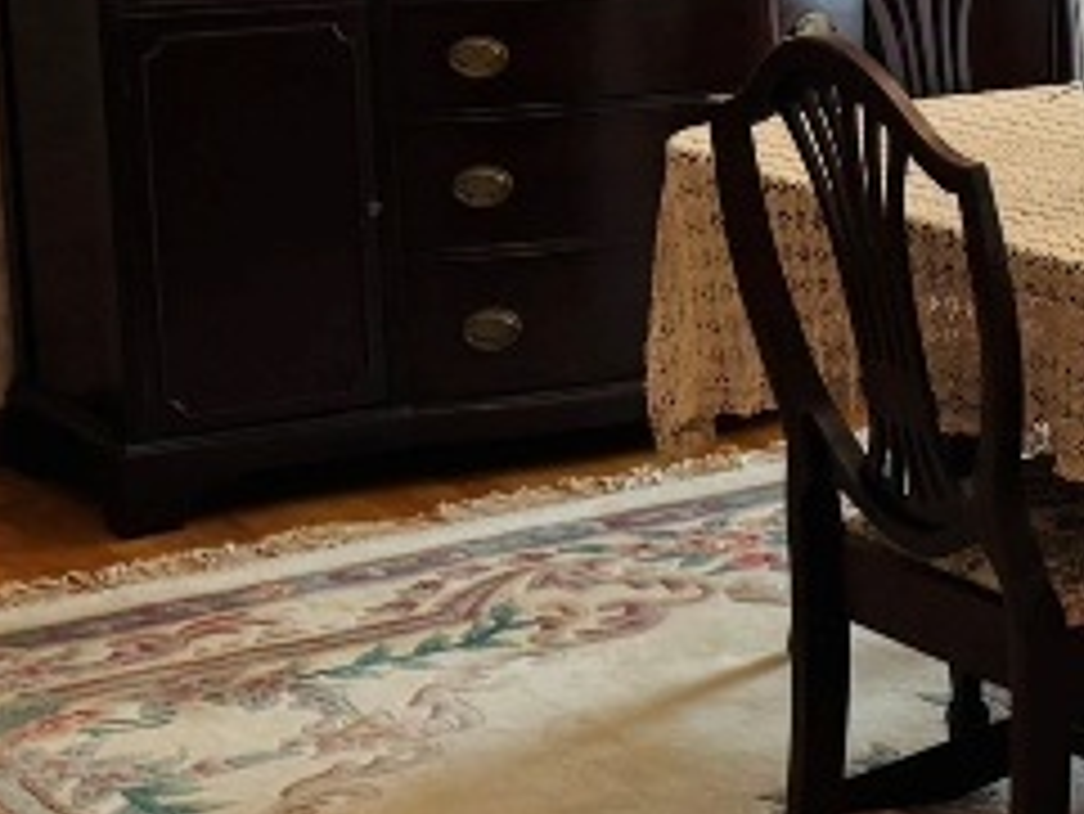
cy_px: 175
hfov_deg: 16.6
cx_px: 1858
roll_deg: -0.2
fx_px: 3196
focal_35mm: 102
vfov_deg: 14.4
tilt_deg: -11.7
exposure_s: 1/60
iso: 160
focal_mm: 6.76
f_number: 1.78
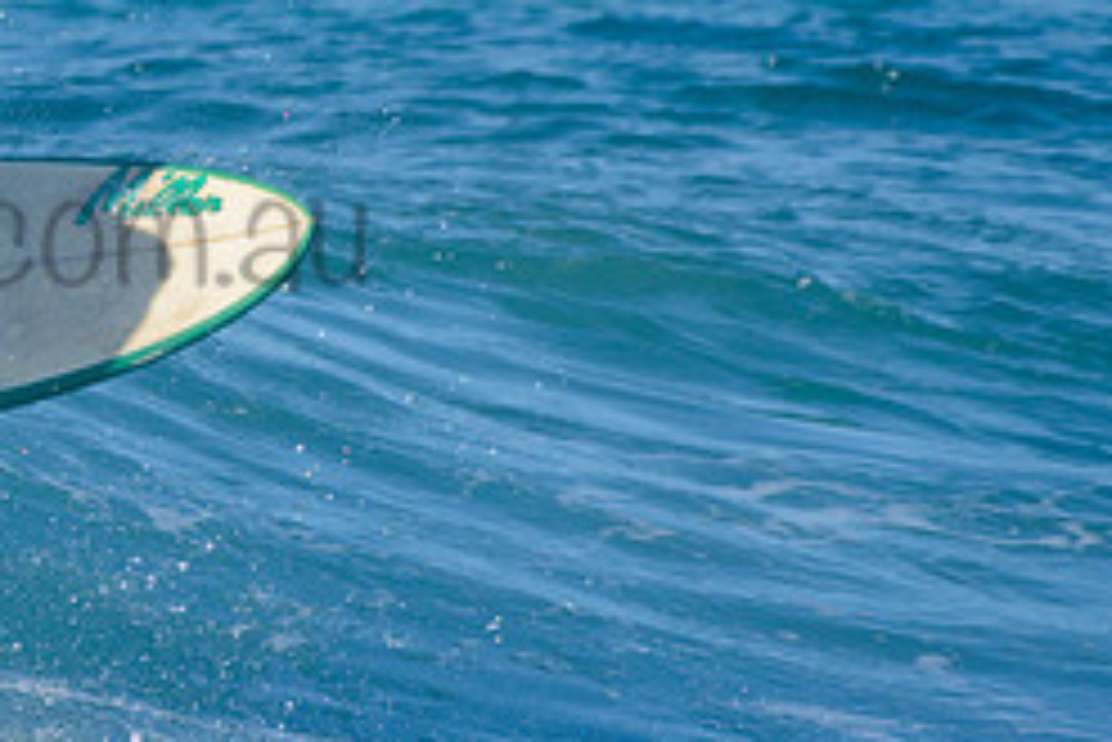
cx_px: -260
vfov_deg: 1.0
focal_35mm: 1440
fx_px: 44504
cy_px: 40
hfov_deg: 1.4
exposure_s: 1/2000
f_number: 5.6
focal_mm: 500
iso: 250
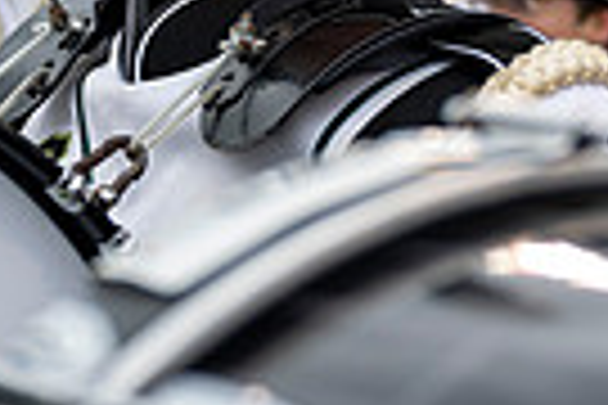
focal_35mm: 163
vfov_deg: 8.1
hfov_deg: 12.5
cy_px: -340
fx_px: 2753
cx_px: 86
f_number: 2.8
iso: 160
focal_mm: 38
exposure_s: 1/500
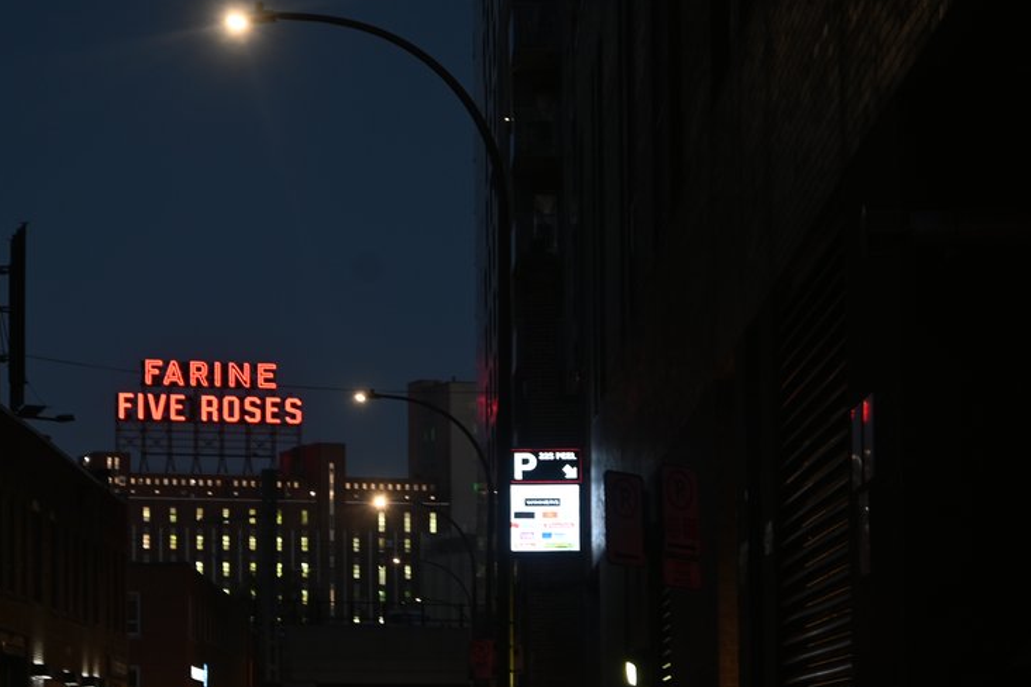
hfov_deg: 16.6
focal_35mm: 123
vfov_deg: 11.1
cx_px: 318
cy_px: 483
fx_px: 3522
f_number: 6.3
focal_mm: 50
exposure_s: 1/4
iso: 100
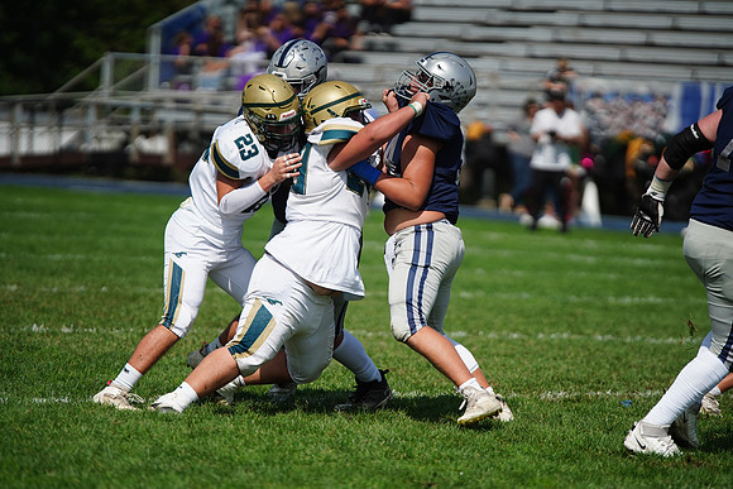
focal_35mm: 300
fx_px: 6109
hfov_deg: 6.9
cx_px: 366
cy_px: 244
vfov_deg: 4.6
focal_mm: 300
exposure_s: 1/8000
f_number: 2.8
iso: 400
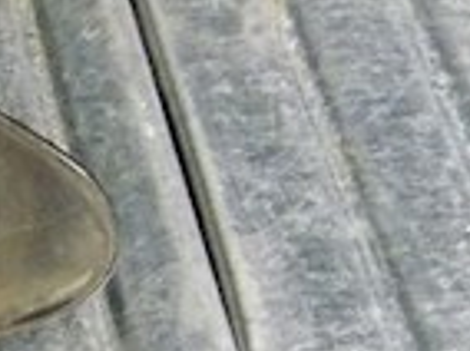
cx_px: -444
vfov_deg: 14.1
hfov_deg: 15.5
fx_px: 1410
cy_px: 99
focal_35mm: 104
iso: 1600
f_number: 3.1
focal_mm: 4
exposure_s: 1/40
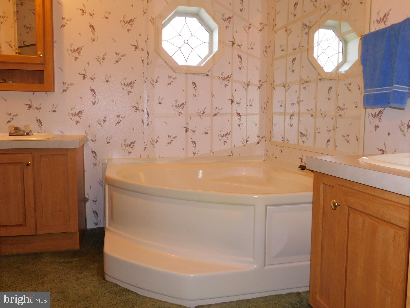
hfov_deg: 60.0
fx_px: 355
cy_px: 154
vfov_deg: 46.8
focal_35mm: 30
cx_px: 205
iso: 200
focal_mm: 5.3
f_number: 3.2
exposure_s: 1/30
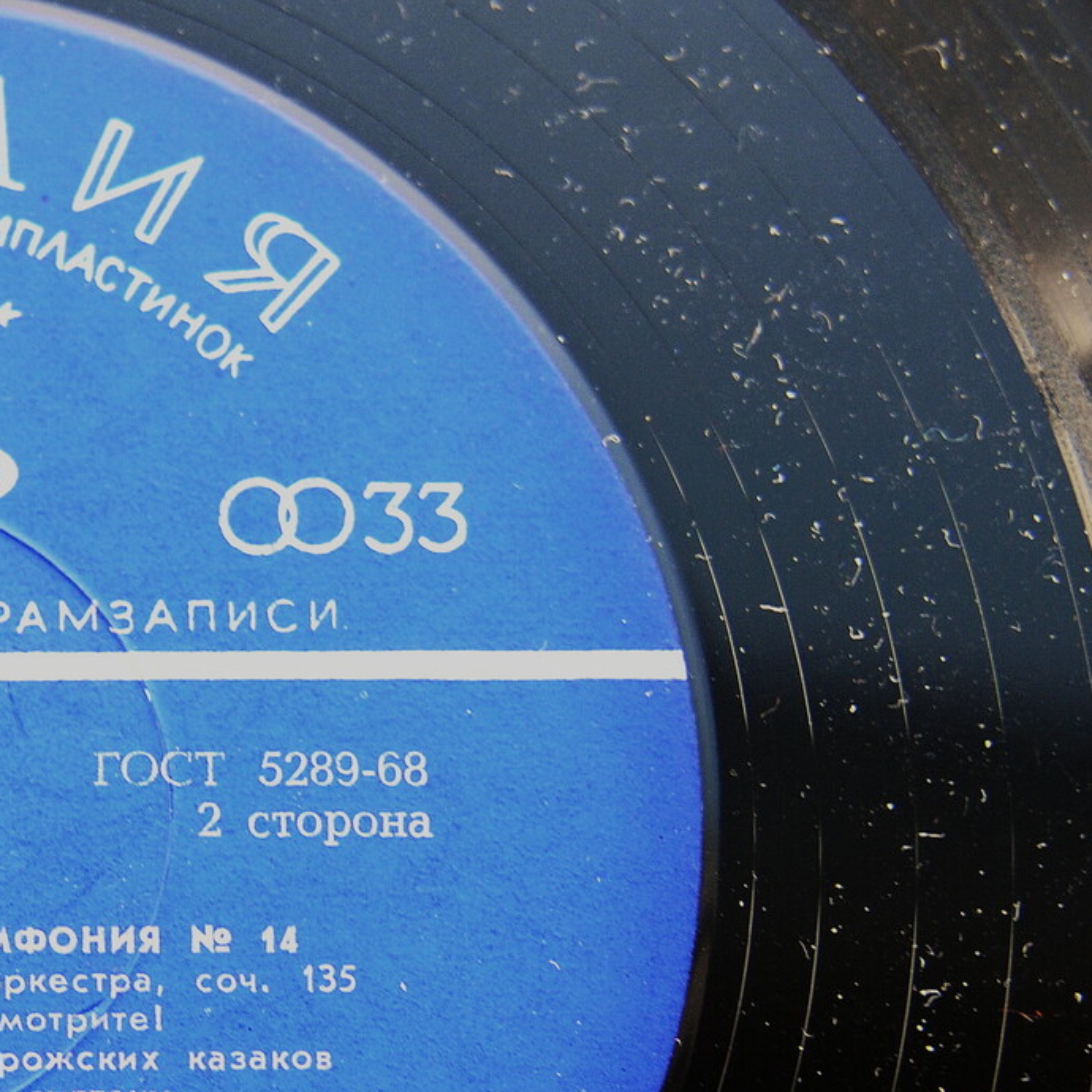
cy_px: 818
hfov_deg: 13.2
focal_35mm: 129
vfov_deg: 13.5
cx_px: -136
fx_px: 4612
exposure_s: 1/80
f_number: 4.5
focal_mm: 35
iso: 400
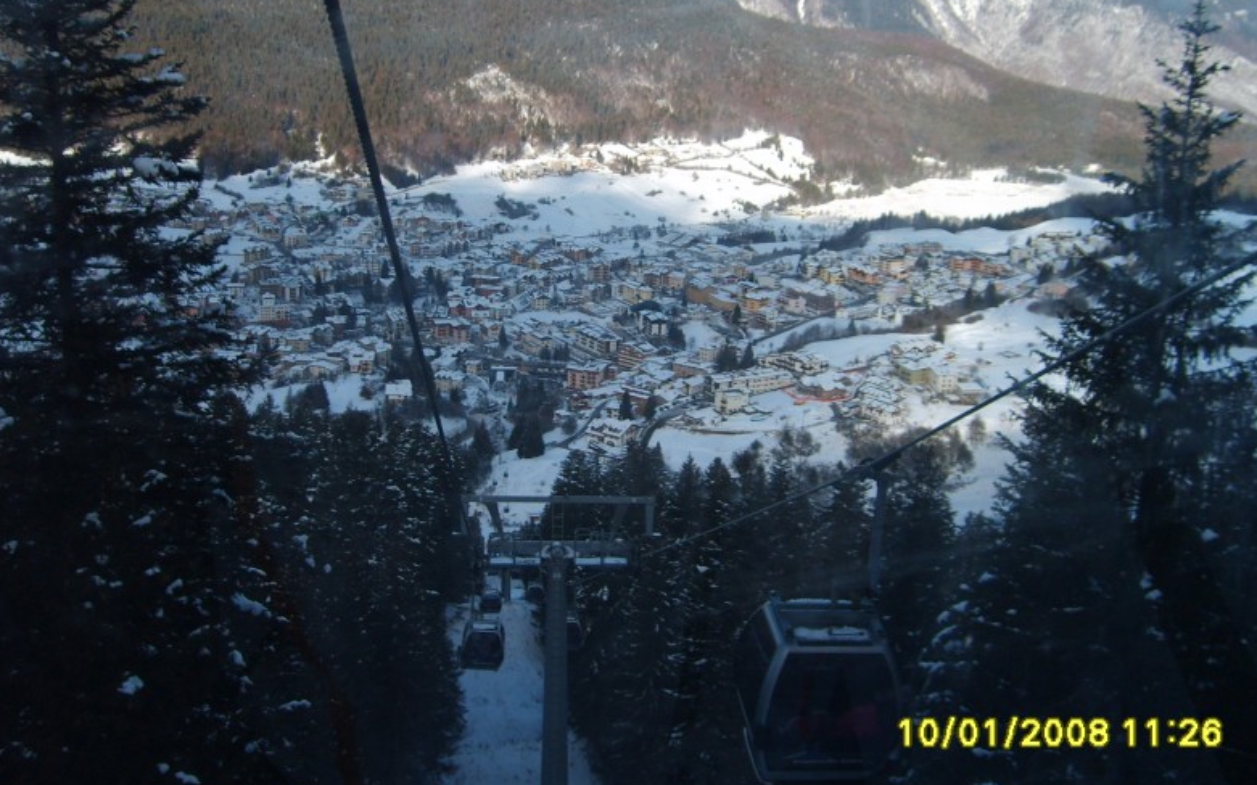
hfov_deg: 51.5
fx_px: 1302
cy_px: 309
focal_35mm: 38
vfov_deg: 33.5
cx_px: 628
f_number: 2.8
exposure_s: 1/500
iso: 50
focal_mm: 5.8
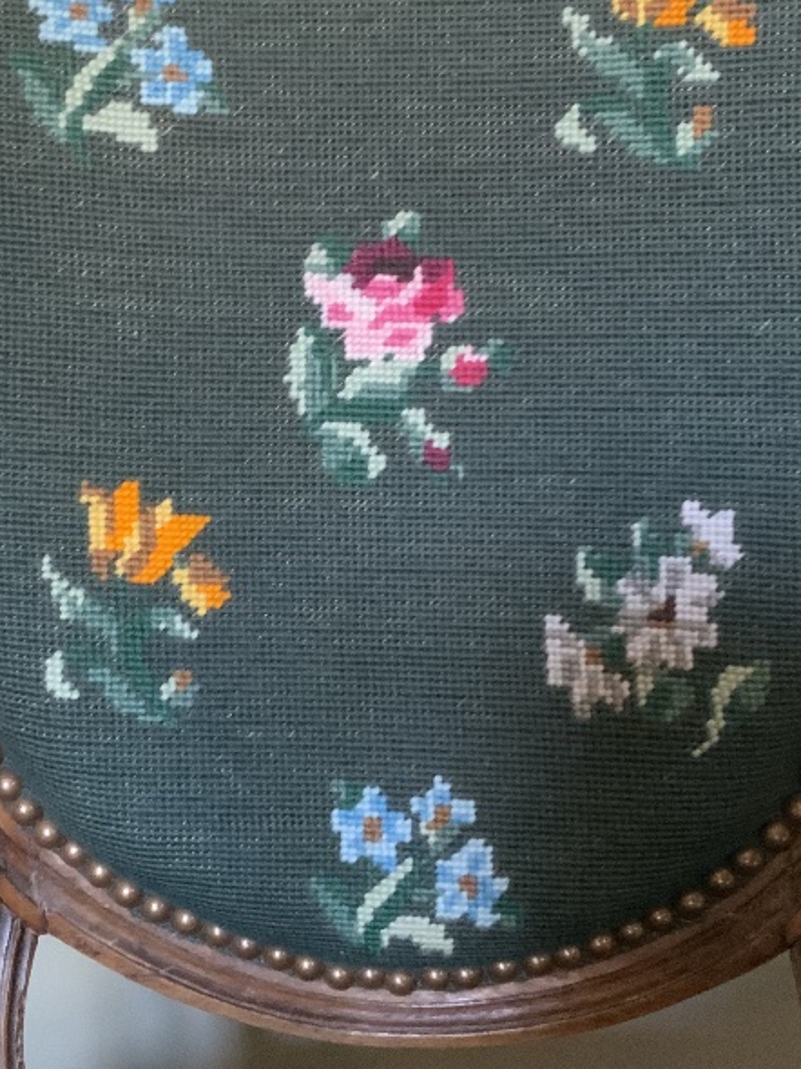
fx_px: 1822
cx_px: 406
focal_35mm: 59
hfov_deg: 24.8
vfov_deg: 32.7
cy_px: 495
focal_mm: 3
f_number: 1.8
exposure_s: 1/37
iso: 320
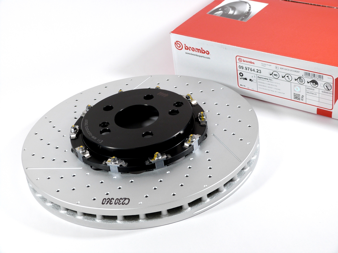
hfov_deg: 29.4
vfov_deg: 22.3
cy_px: 126
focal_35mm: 66
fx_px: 644
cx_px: 169
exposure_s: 1/160
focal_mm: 11.8
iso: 100
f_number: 4
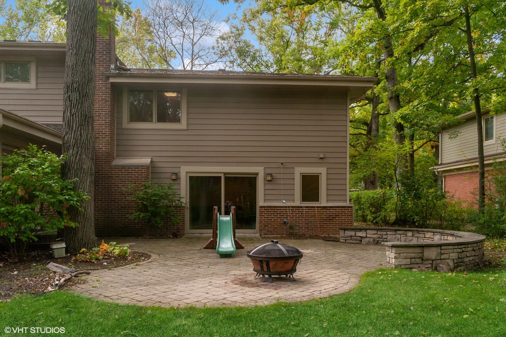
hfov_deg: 60.3
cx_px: 253
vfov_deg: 42.3
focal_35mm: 31
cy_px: 168
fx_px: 435
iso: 200
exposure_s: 1/500
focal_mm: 31
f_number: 8
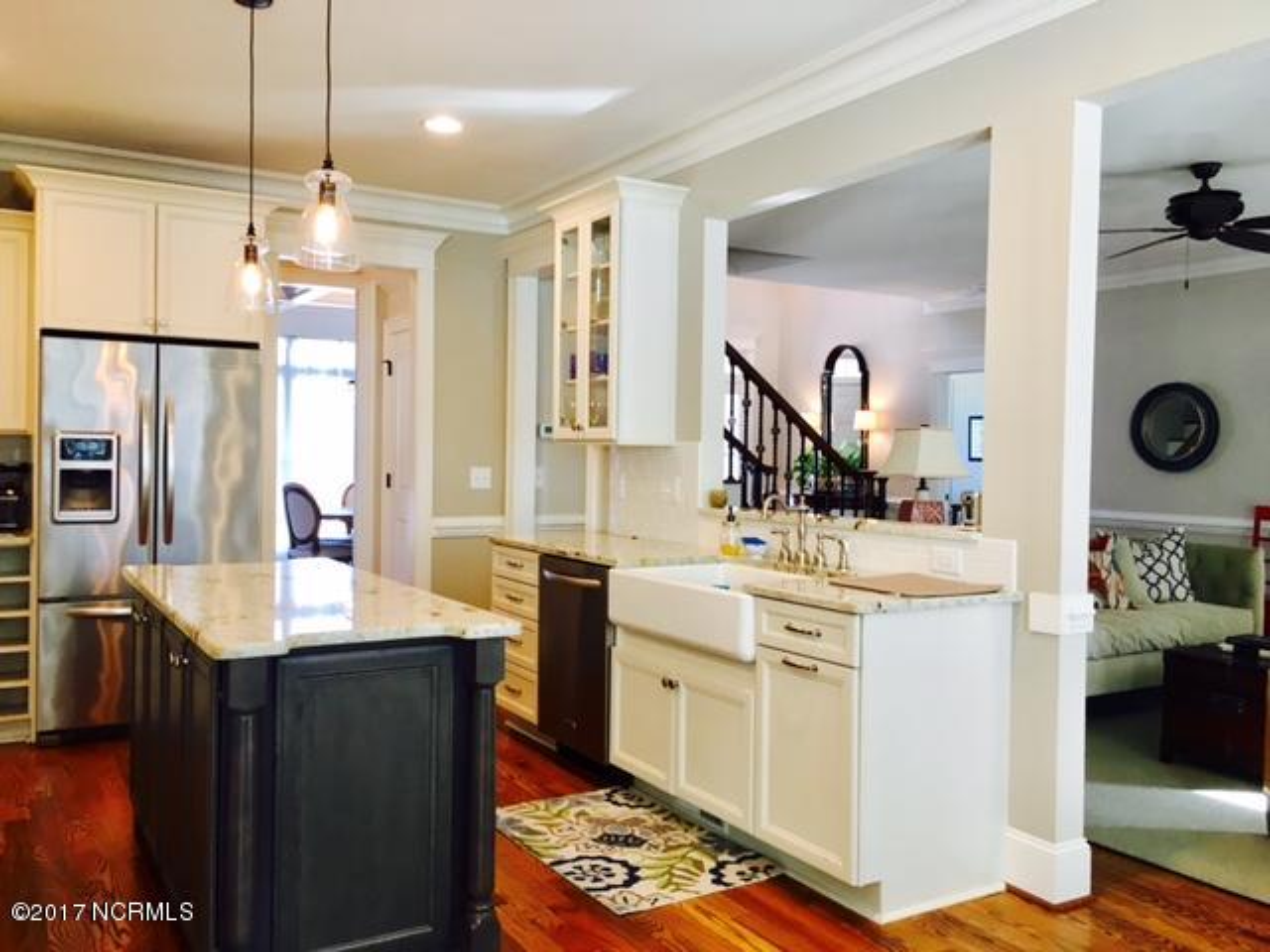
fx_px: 1064
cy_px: 476
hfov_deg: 61.7
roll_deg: -1.2
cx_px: 635
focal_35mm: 29
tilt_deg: -1.5
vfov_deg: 48.2
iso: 80
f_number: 2.2
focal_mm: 4.15
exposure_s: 1/30
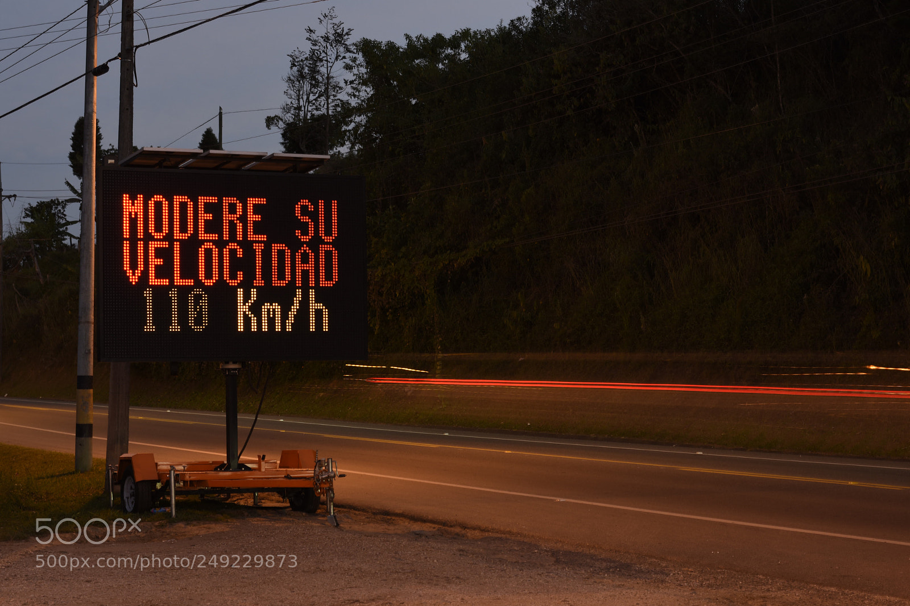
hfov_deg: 27.0
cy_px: 303
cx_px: 455
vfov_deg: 18.2
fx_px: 1895
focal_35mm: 75
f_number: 7.1
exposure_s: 1.6
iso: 100
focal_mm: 50
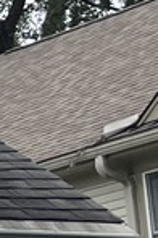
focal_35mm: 265
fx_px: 1744
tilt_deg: +7.8
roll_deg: +1.3
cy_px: 340
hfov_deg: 3.9
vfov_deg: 7.7
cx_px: -924
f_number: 1.6
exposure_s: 1/2024
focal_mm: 5.1
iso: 50
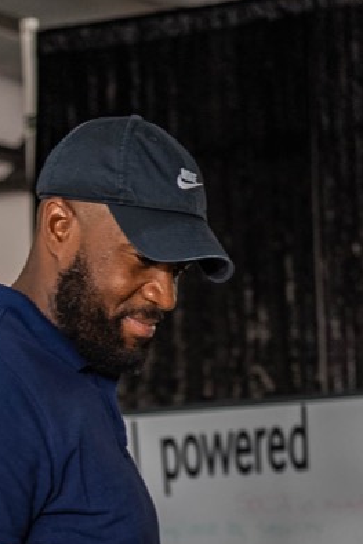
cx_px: 21
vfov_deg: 13.7
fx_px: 2146
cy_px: 781
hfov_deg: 9.6
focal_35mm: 142
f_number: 2
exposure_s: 1/125
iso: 250
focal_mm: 35
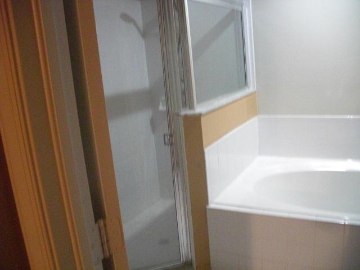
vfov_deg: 39.7
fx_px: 374
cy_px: 135
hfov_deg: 51.4
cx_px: 180
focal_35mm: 36
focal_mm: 6.3
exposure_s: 1/40
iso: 800
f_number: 2.8
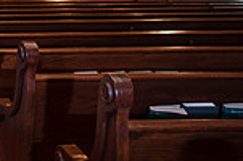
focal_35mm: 96
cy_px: -111
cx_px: -200
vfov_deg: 13.1
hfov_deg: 17.2
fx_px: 647
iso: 800
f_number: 3.2
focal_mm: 24
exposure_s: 1/60
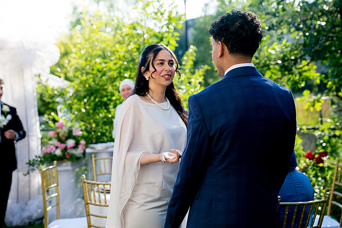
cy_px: 114
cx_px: 171
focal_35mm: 68
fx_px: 646
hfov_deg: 29.6
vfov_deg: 20.0
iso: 200
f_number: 3.5
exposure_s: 1/640
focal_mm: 68
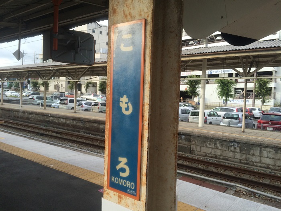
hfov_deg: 61.7
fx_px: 235
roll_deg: -1.7
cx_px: 140
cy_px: 106
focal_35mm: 29
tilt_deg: -1.0
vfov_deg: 48.2
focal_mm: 4.15
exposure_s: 1/345
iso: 32
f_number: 2.2
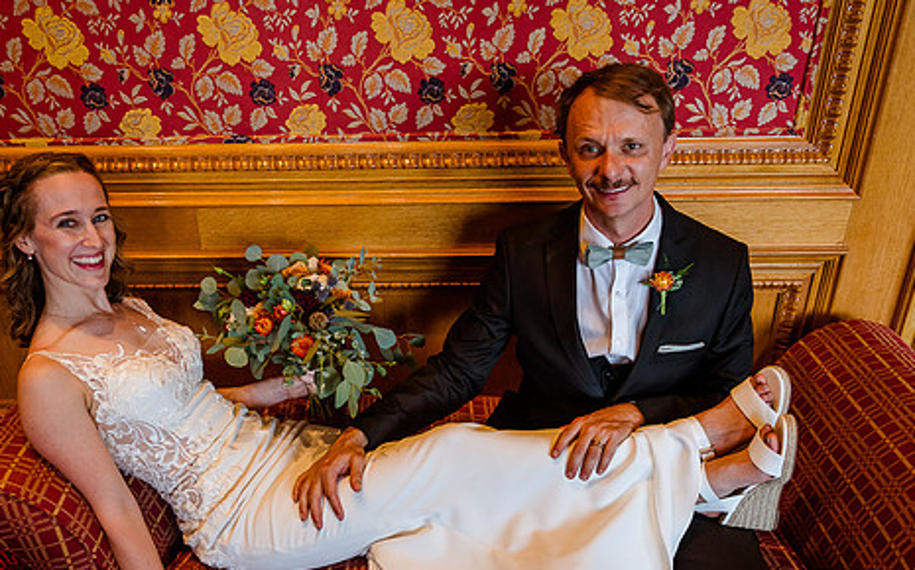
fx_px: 797
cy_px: 335
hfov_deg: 59.4
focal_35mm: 32
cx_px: 388
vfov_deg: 39.2
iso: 800
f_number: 2.8
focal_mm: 24
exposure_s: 1/160
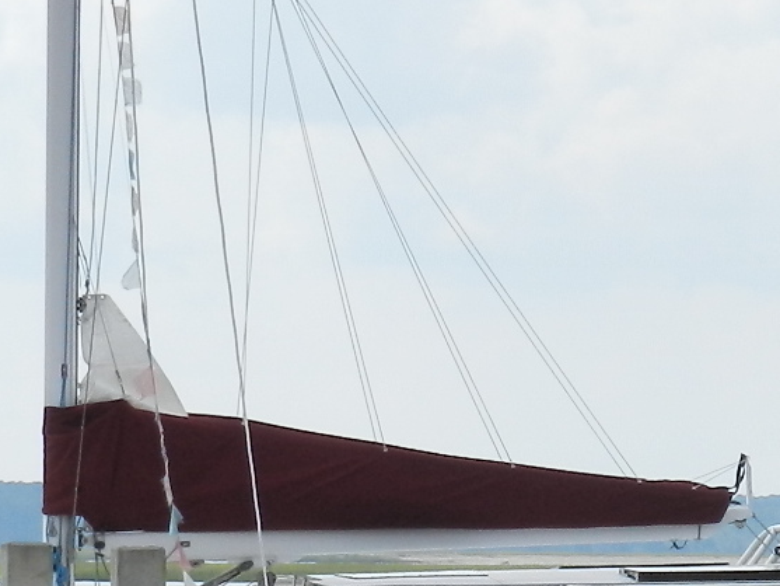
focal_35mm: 423
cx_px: 522
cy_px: 806
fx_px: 9533
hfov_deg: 4.7
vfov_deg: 3.5
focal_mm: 20.5
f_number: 5
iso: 160
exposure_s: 1/1000
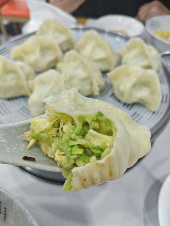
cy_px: 113
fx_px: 151
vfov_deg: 73.9
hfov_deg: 58.9
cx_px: 85
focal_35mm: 23
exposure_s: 1/100
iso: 250
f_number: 1.8
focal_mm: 5.43
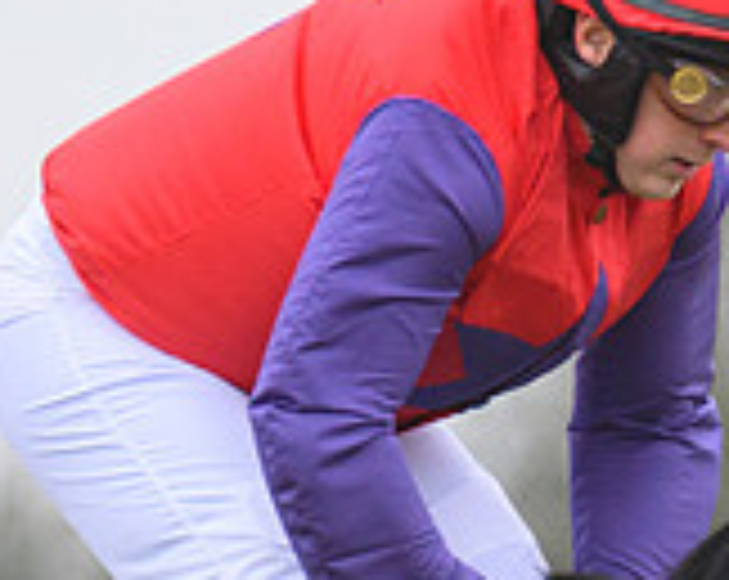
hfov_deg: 1.6
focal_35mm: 1194
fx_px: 25715
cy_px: 698
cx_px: 848
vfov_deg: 1.3
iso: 1250
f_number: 5
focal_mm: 250
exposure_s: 1/1250
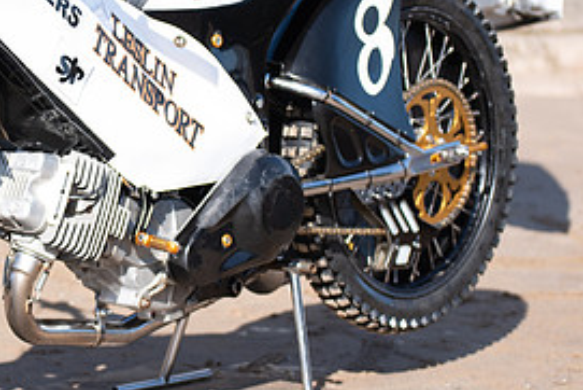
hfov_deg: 13.6
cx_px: 140
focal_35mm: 150
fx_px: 2430
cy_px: 122
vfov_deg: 9.2
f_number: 2.8
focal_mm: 70
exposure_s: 1/640
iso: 100
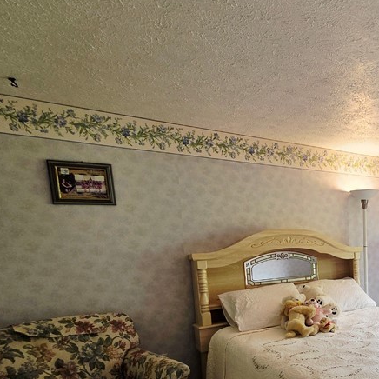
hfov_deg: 48.7
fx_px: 334
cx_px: 378
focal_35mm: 27
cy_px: 268
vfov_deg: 57.1
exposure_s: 1/120
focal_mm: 2.2
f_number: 1.9
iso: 64
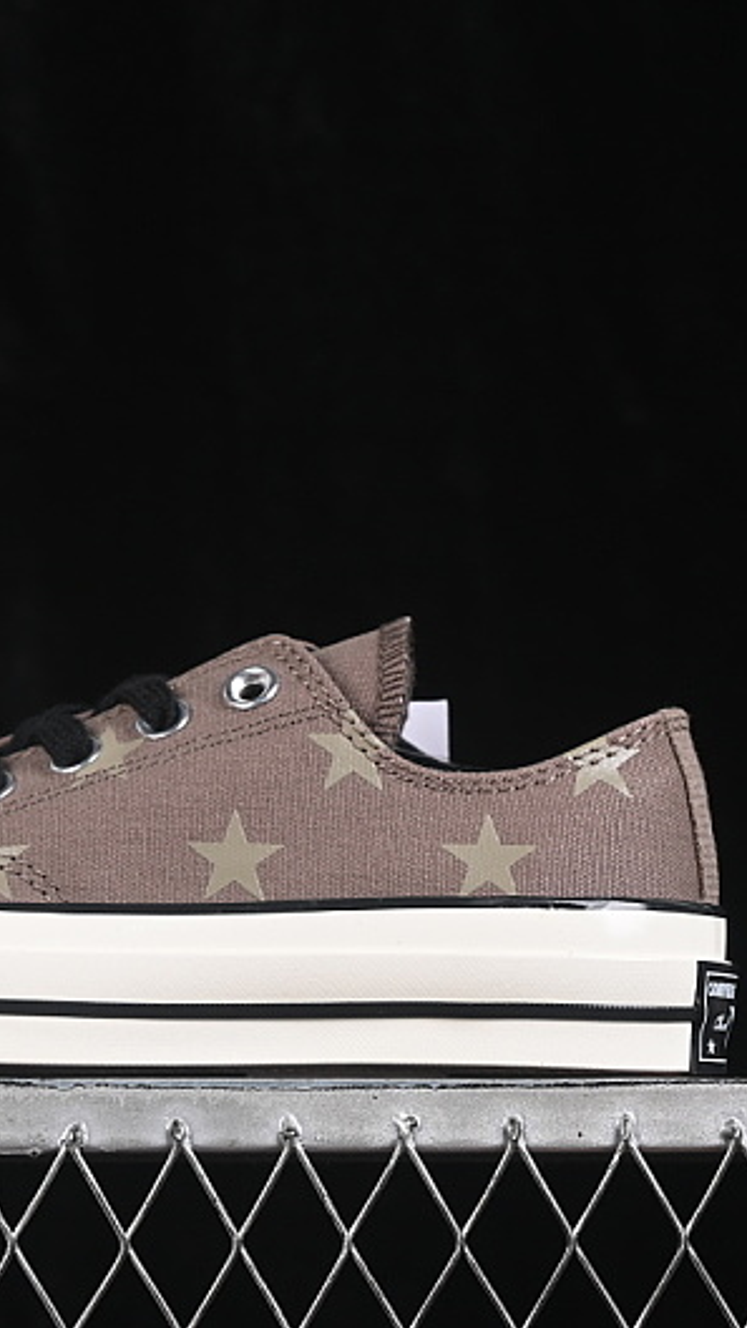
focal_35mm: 119
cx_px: 116
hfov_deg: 10.1
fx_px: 4190
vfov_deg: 18.0
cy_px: 663
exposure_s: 1/80
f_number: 7.1
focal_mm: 50
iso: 160
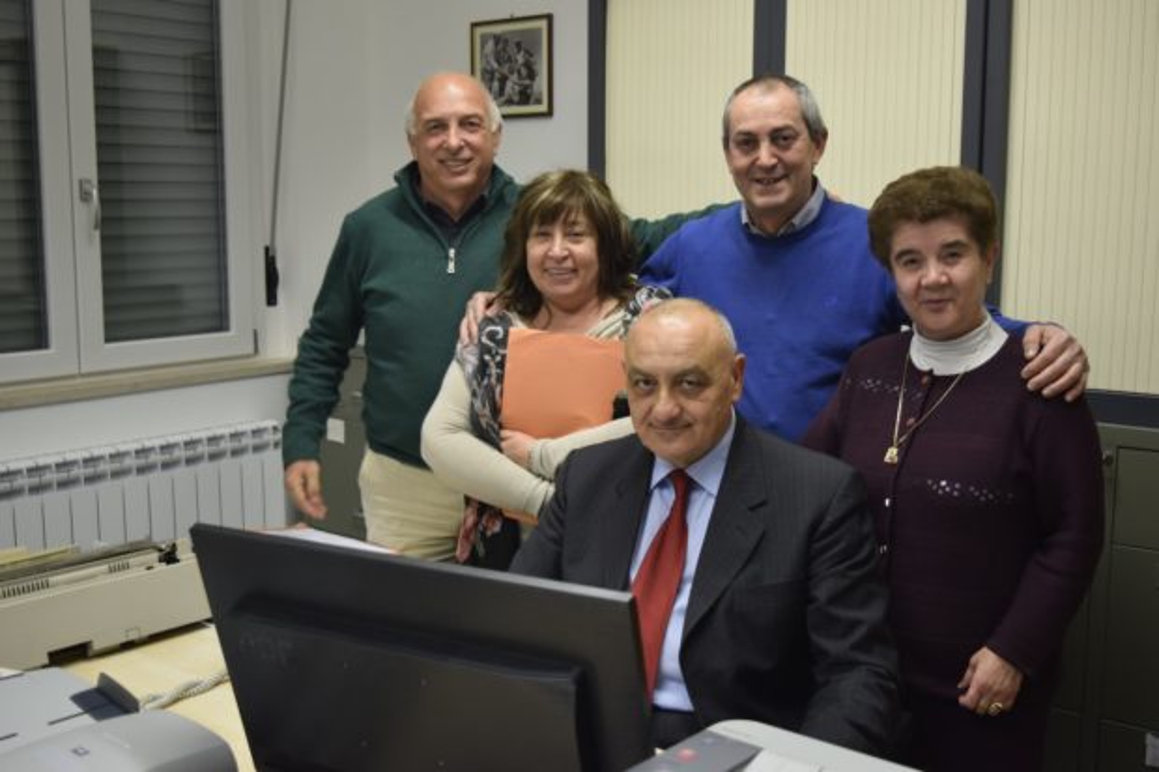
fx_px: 1303
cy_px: 386
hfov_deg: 47.9
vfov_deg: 33.0
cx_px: 580
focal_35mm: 40
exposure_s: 1/60
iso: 560
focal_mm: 27
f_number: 4
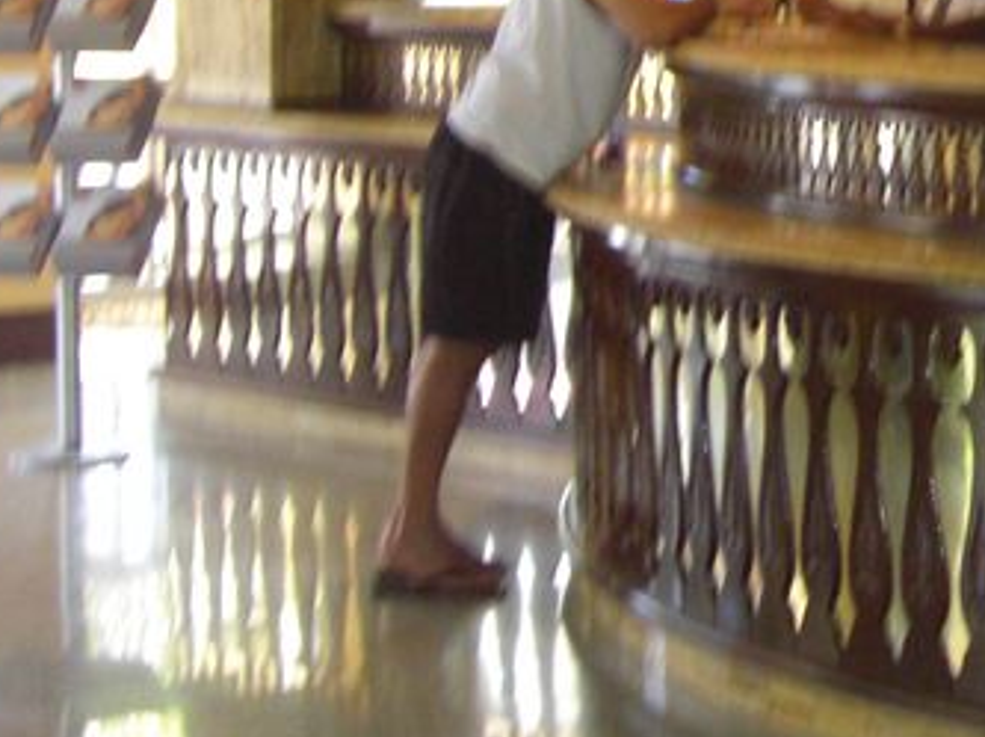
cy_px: -234
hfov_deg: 15.9
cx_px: 1328
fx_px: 3326
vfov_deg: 12.2
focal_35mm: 117
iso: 200
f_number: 2.7
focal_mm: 6.2
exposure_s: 1/60
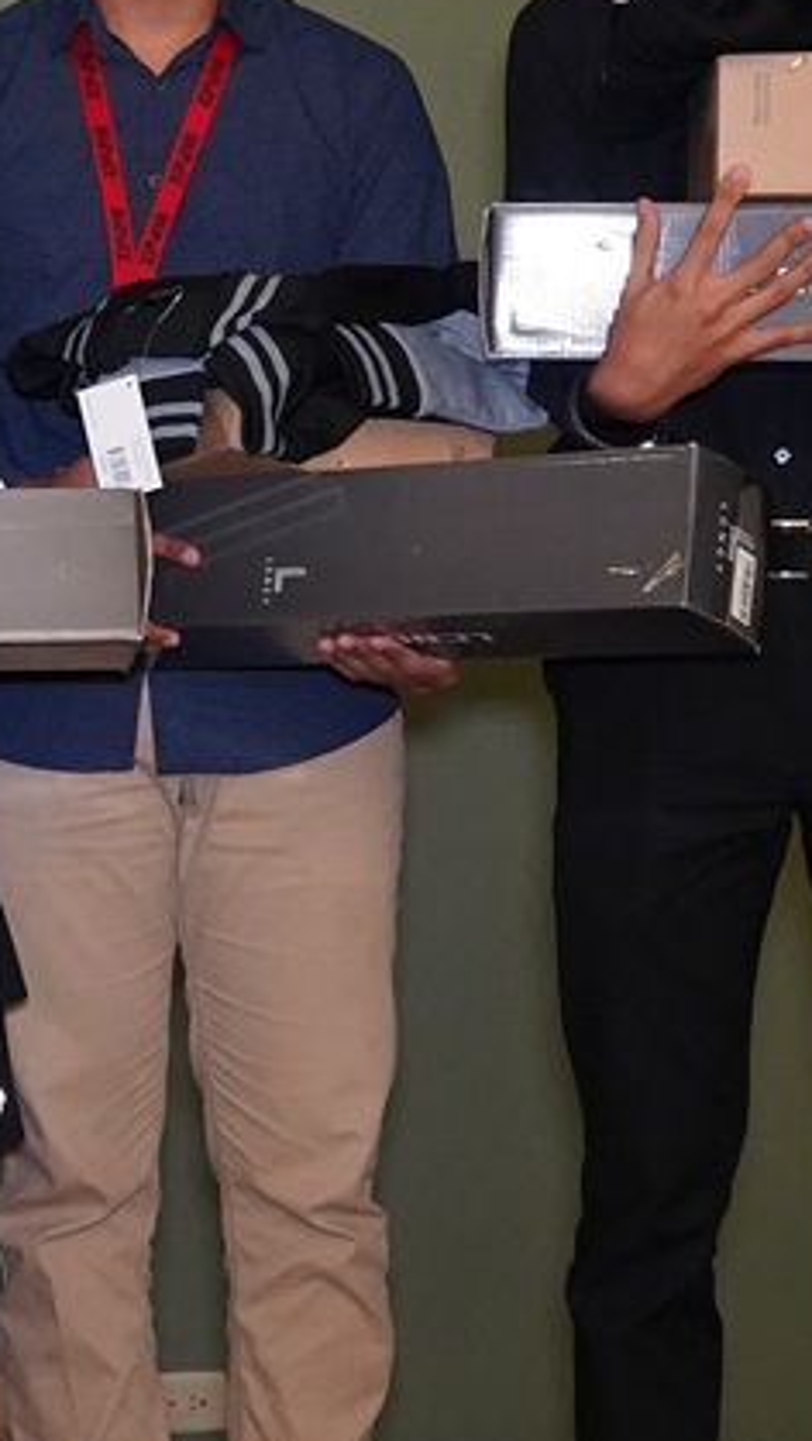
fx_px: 3441
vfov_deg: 23.5
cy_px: 437
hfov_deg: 12.9
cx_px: -348
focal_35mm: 90
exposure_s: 1/100
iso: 6400
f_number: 4.5
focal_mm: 24
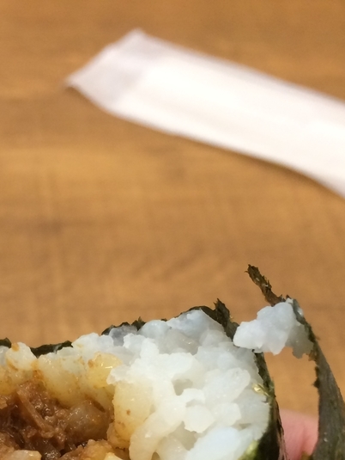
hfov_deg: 21.9
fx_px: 863
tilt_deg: -52.1
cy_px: 514
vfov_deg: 27.2
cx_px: 15
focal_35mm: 65
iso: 50
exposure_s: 1/30
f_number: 2.2
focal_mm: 4.15
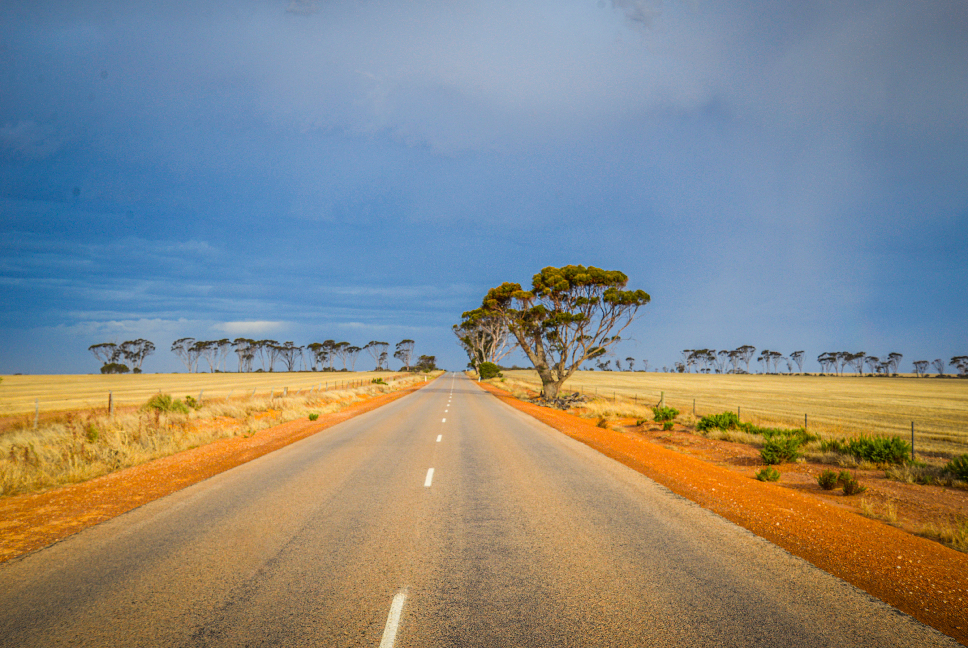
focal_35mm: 42
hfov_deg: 46.3
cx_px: 484
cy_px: 324
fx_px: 1131
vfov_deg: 32.0
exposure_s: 1/250
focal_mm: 42
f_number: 8
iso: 200
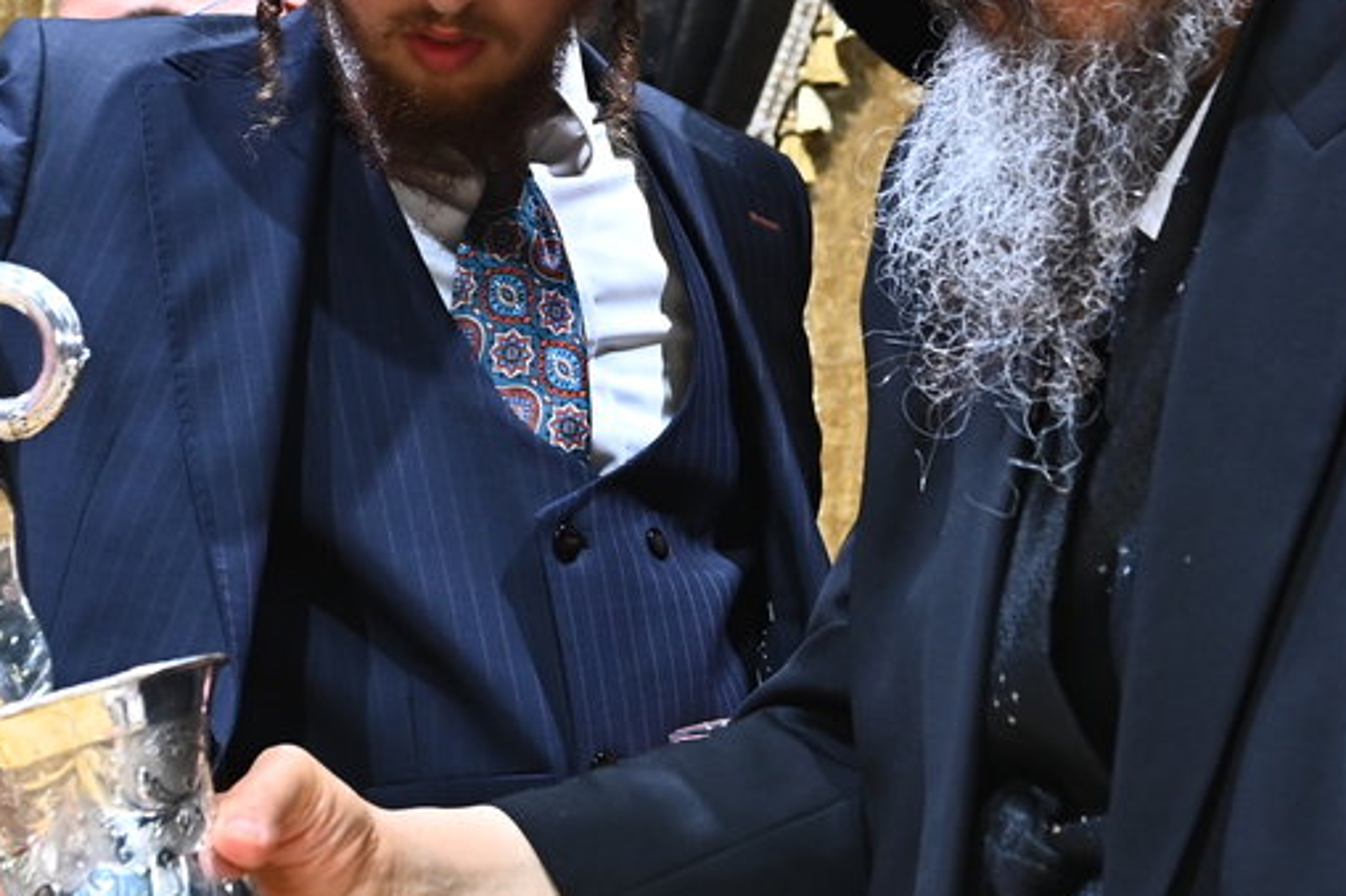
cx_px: 651
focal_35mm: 88
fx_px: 3289
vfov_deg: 15.3
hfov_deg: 23.1
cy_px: 73
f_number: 4
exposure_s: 1/160
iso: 1250
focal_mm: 32
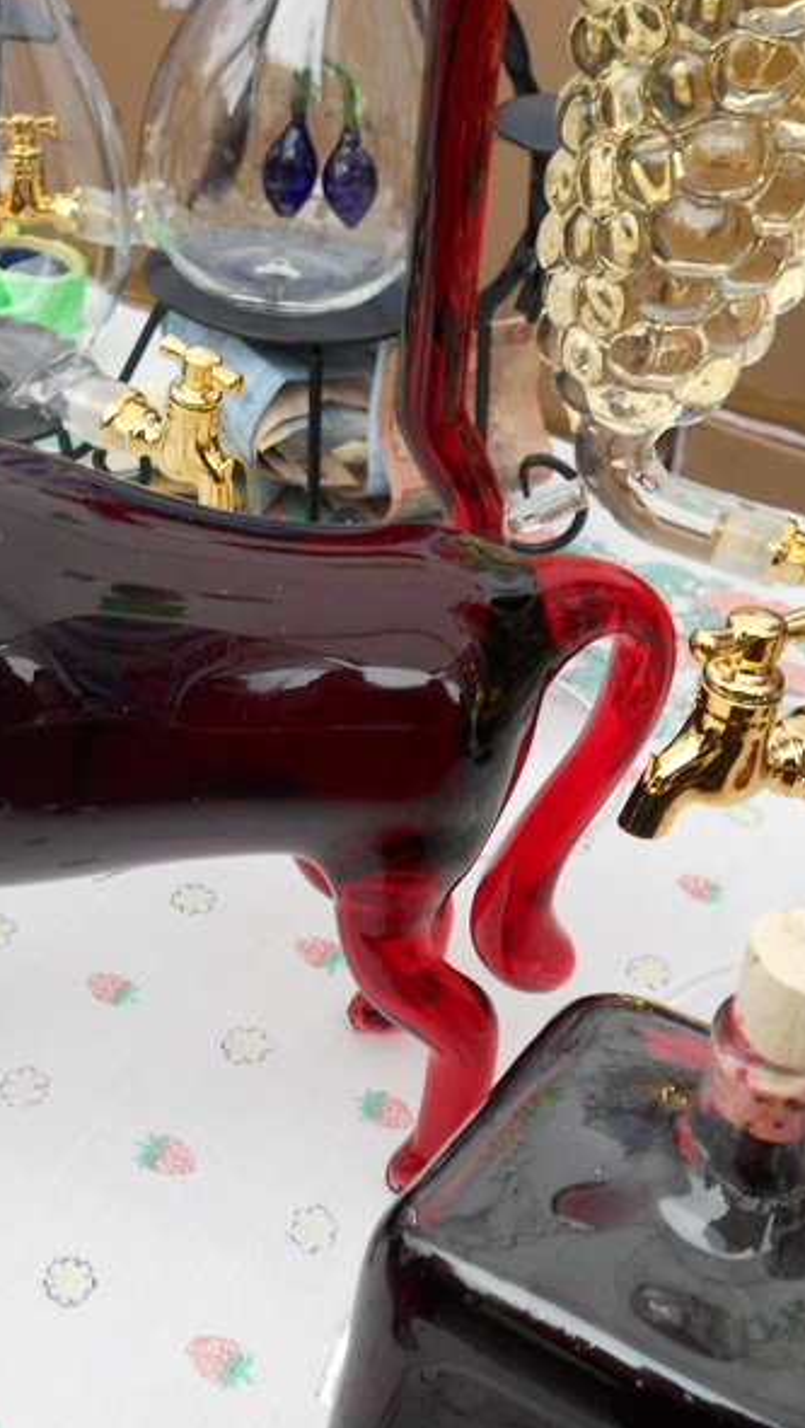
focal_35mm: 56
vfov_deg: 37.2
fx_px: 2122
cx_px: 53
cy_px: 710
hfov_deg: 20.9
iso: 80
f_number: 3.9
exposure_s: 1/30
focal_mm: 6.9
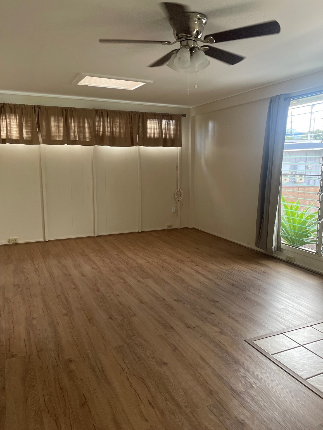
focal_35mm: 27
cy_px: 214
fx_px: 336
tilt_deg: -7.6
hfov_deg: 51.4
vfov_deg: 65.3
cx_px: 164
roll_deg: +1.3
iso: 64
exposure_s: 1/120
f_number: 1.6
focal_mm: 4.2
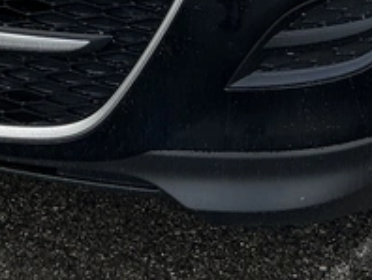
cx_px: 229
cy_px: -101
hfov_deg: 18.5
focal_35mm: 106
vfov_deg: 13.4
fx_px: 1141
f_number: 1.8
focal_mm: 3
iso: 20
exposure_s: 1/223
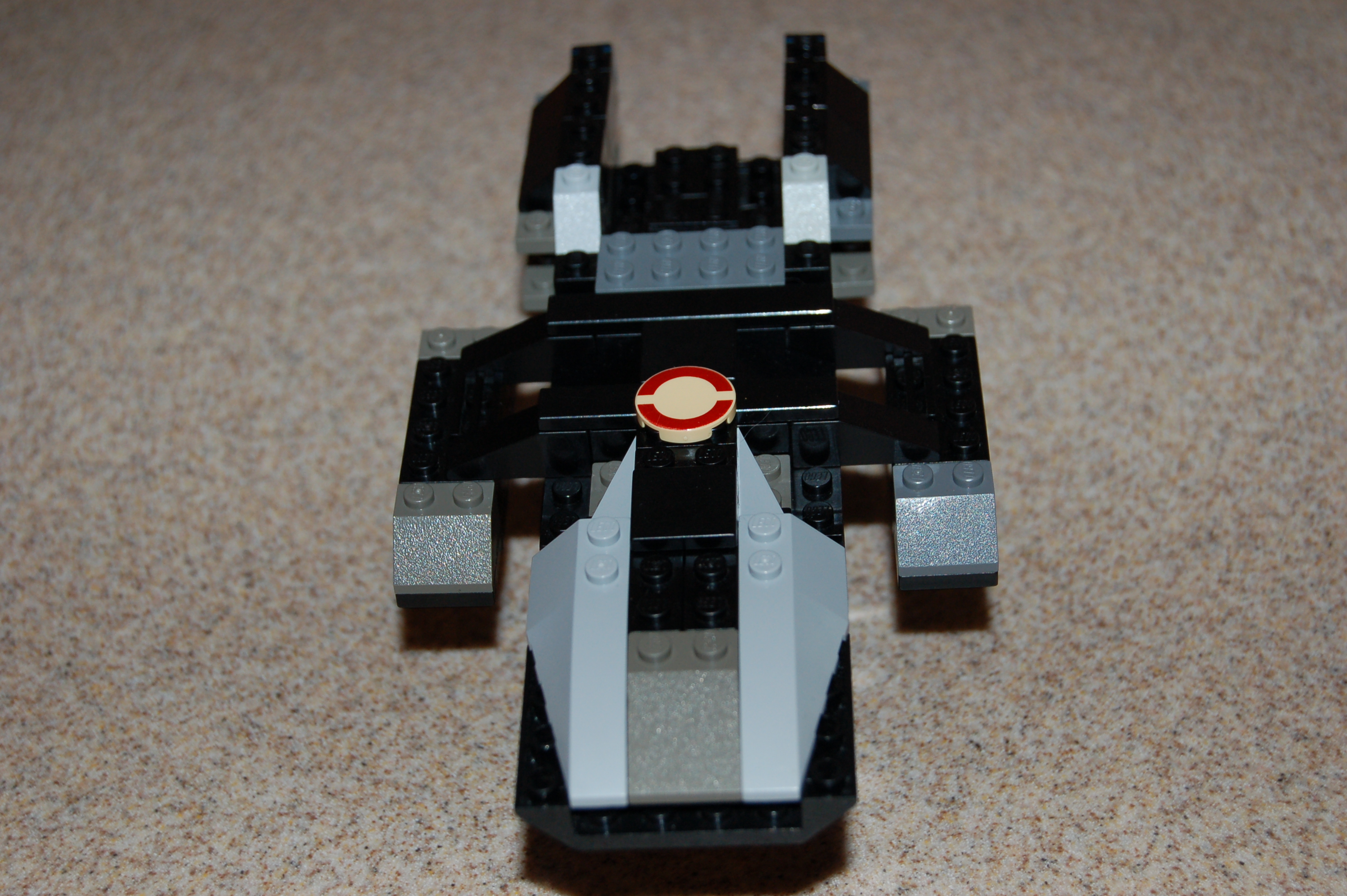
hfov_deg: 29.9
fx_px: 2523
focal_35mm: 68
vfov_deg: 20.1
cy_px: 448
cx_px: 674
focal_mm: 45
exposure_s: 1/60
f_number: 5.3
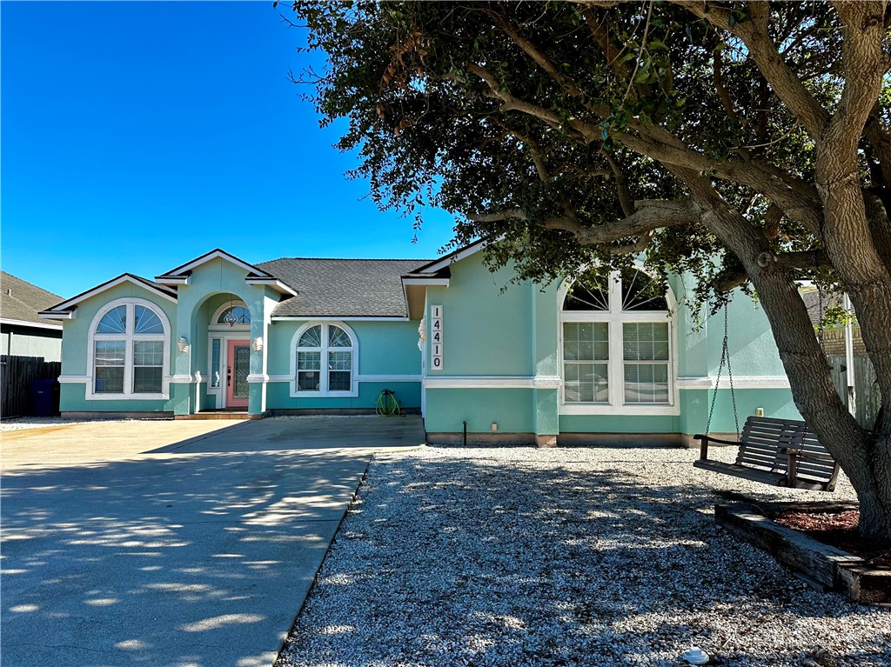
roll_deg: -1.0
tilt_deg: +3.1
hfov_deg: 71.6
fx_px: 617
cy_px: 334
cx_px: 446
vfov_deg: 56.8
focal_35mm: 24
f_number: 1.78
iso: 80
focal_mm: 6.86
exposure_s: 1/2299
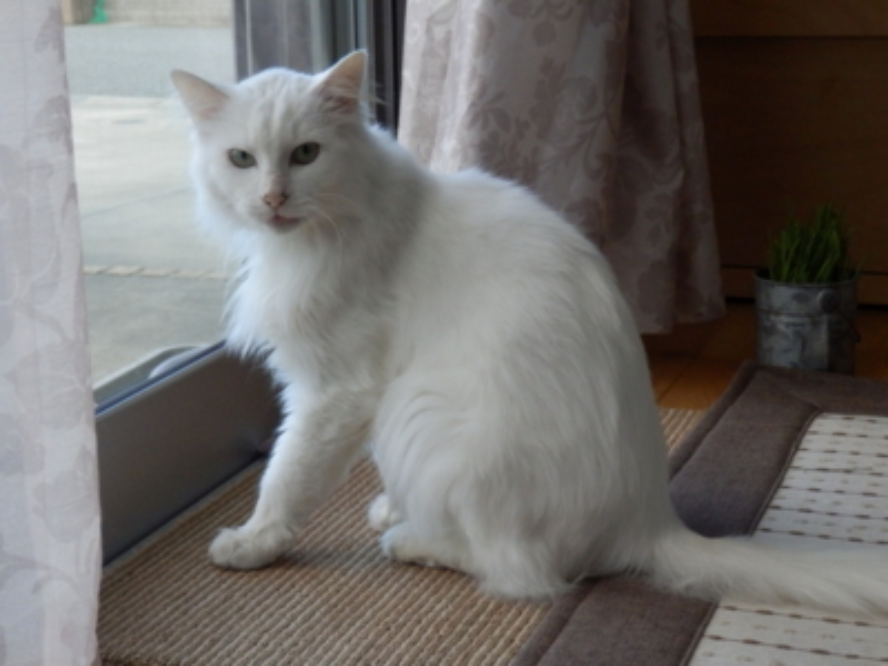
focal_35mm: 66
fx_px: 1693
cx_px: 444
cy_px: 333
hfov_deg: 29.4
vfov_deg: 22.3
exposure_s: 1/100
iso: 640
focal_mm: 11.9
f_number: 4.4
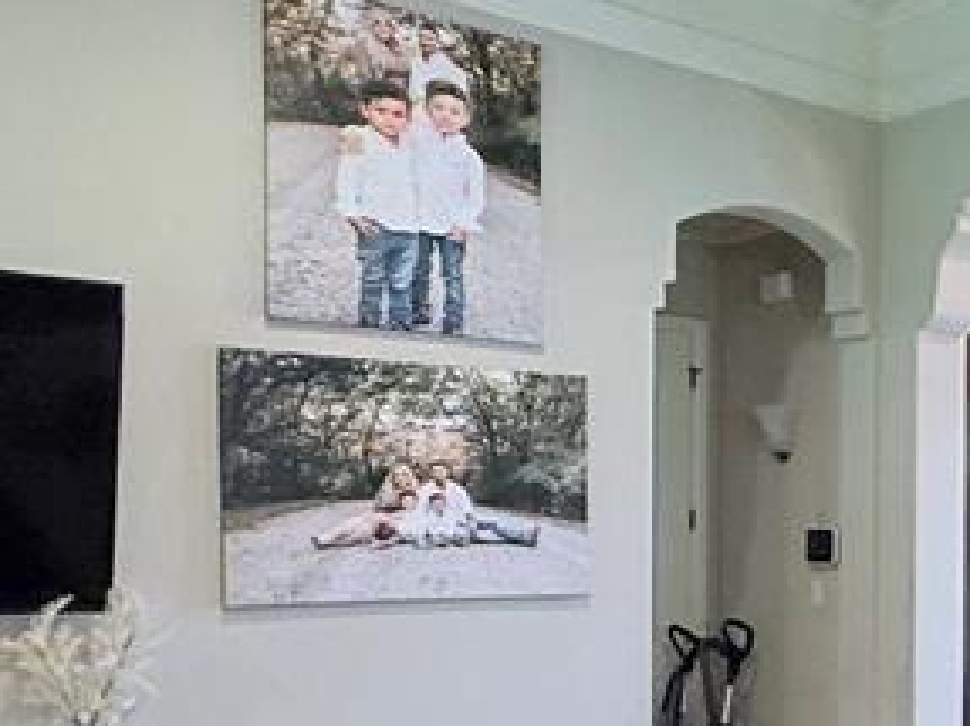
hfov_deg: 28.7
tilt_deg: -0.8
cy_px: 564
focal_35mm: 50
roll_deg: -0.8
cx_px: 1352
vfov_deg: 28.6
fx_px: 1401
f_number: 2.2
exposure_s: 1/60
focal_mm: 2.22
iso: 320
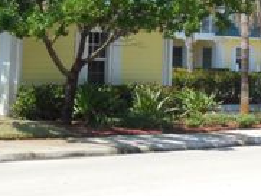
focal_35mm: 127
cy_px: -41
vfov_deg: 11.4
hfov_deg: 15.5
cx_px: 153
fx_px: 958
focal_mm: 8.2
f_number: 3.8
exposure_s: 1/800
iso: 125
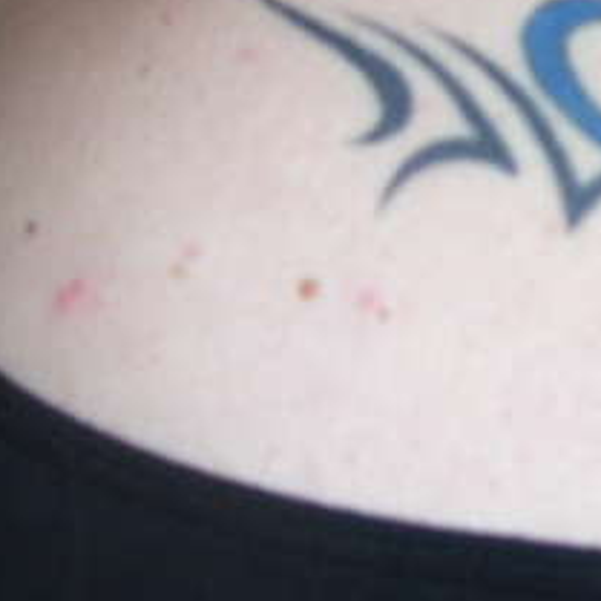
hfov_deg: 17.7
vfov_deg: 18.3
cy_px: 121
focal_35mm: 94
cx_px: 707
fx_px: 1846
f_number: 2.7
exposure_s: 1/60
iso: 125
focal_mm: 6
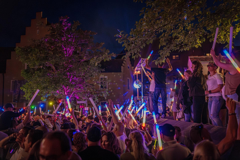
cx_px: 120
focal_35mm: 35
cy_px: 80
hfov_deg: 54.4
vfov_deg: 37.9
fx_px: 233
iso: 16000
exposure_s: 1/160
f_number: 2
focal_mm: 35
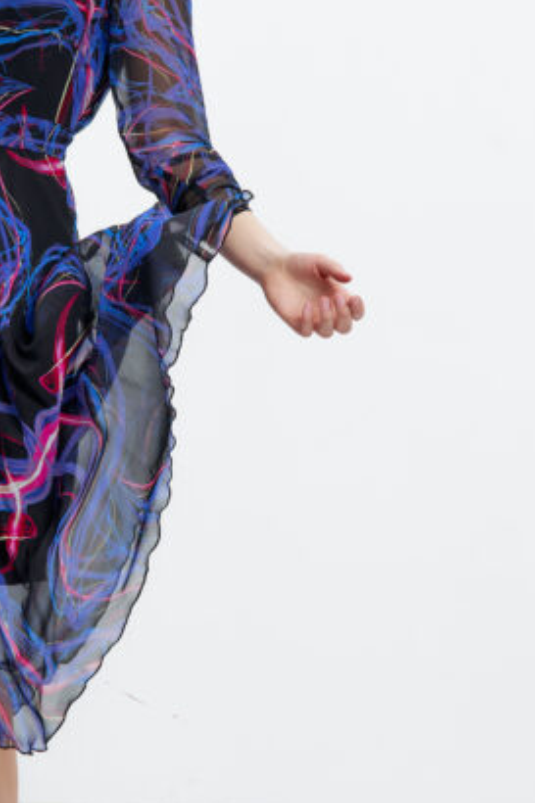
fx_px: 2253
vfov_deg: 20.2
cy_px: 362
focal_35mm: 101
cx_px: 149
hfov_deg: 13.5
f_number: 10
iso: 100
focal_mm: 46
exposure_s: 1/160
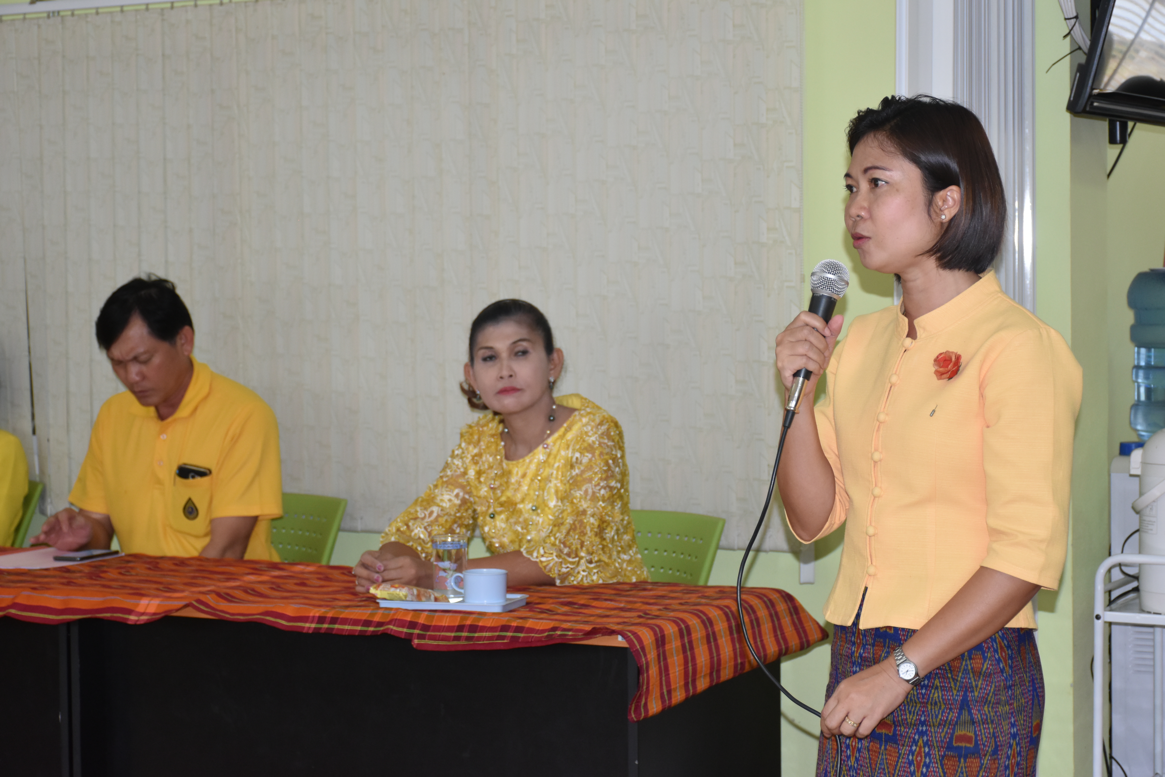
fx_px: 2427
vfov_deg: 18.2
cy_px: 388
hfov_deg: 27.0
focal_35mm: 75
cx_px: 582
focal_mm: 50
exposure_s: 1/60
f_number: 4.8
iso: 900
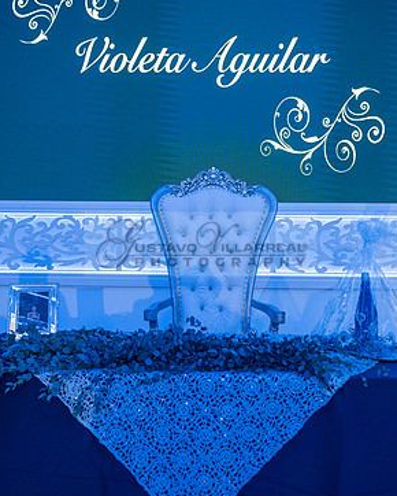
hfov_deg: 51.6
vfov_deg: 62.2
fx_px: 411
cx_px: 201
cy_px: 244
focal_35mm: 28
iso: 640
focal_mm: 24
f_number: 3.5
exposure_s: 1/125
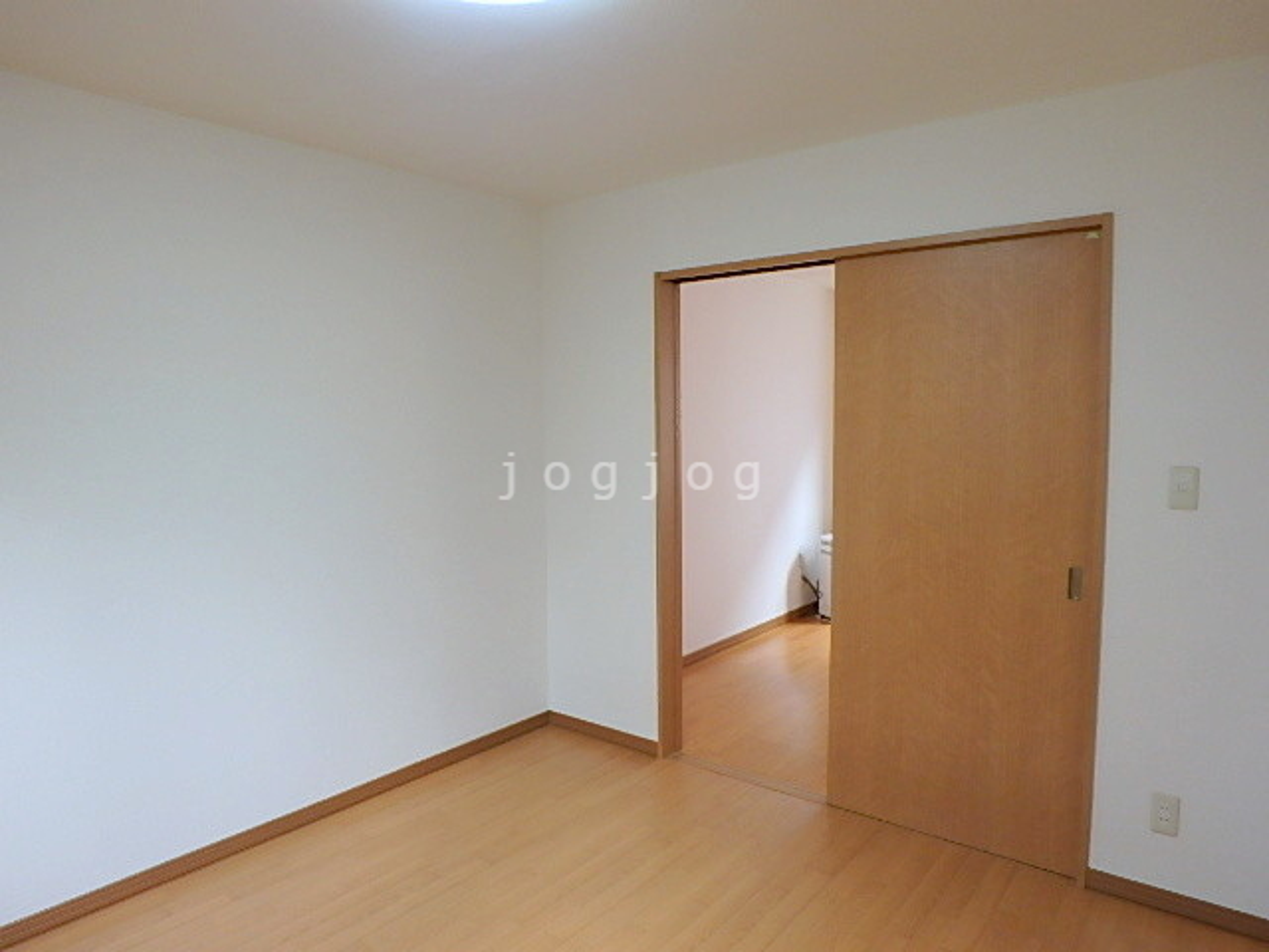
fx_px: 843
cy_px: 476
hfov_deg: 73.9
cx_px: 634
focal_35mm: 23
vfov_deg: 58.9
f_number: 3.8
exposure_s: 1/60
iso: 200
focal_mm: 4
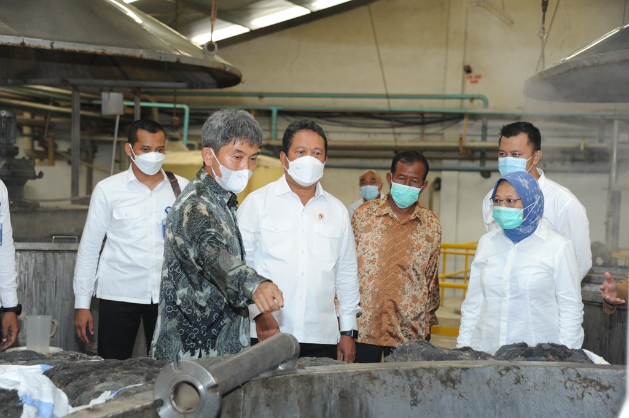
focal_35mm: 70
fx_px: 1222
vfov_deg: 19.4
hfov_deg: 28.9
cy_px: 209
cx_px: 314
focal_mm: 70
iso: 2500
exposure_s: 1/125
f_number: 5
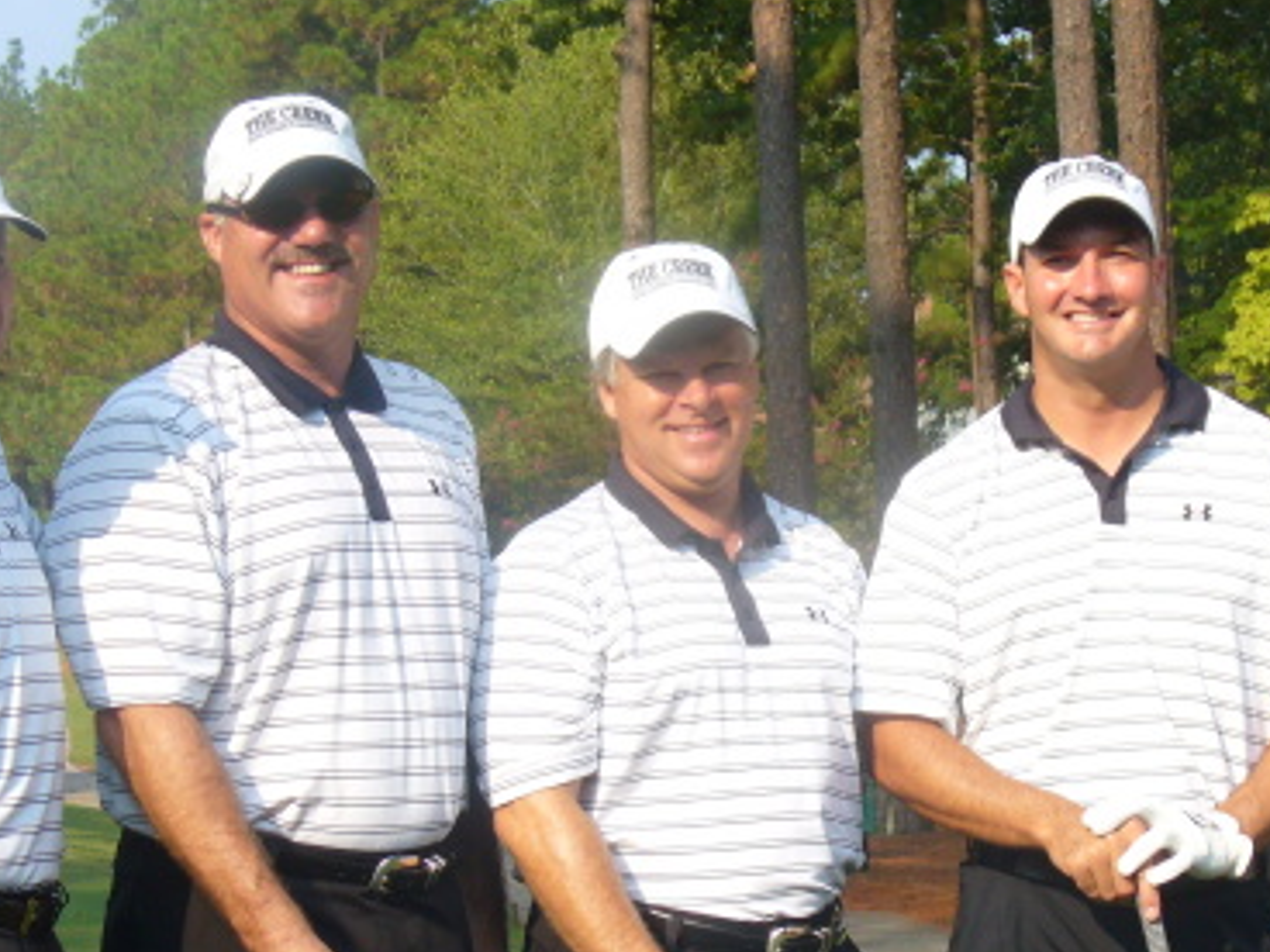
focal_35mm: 120
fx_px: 4403
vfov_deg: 12.3
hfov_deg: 16.4
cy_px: 579
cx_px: 821
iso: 80
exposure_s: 1/500
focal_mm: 11.4
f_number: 3.2
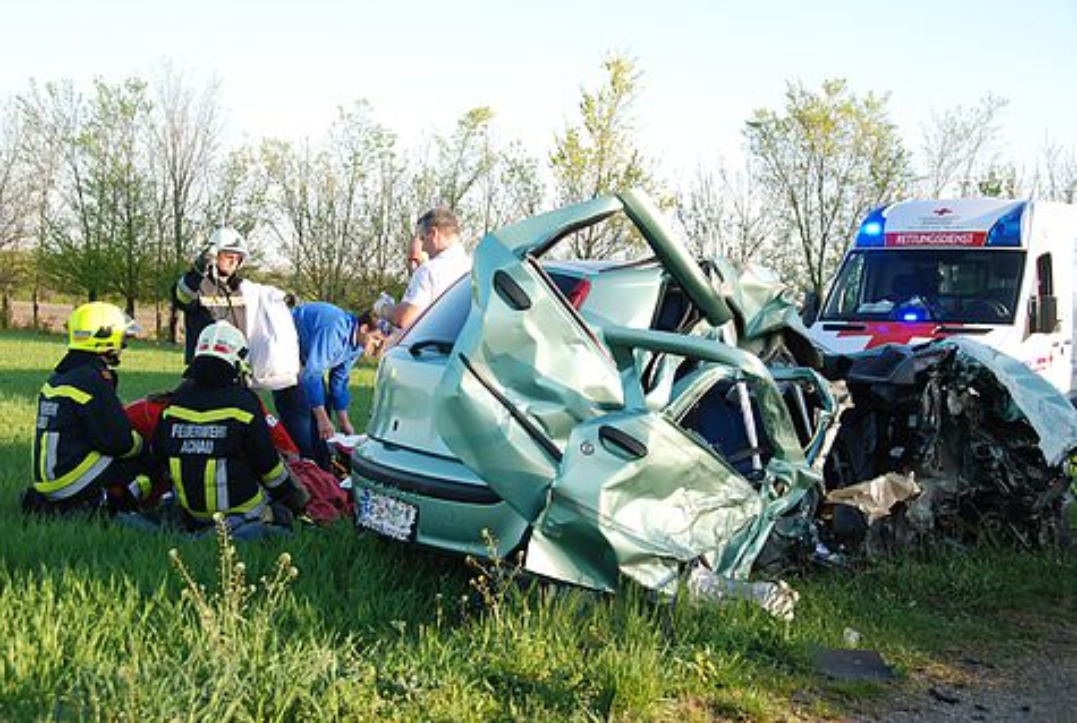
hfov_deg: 35.0
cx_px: 538
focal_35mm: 57
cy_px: 362
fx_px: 1709
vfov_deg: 23.9
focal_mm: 38
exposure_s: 1/250
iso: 400
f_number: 8
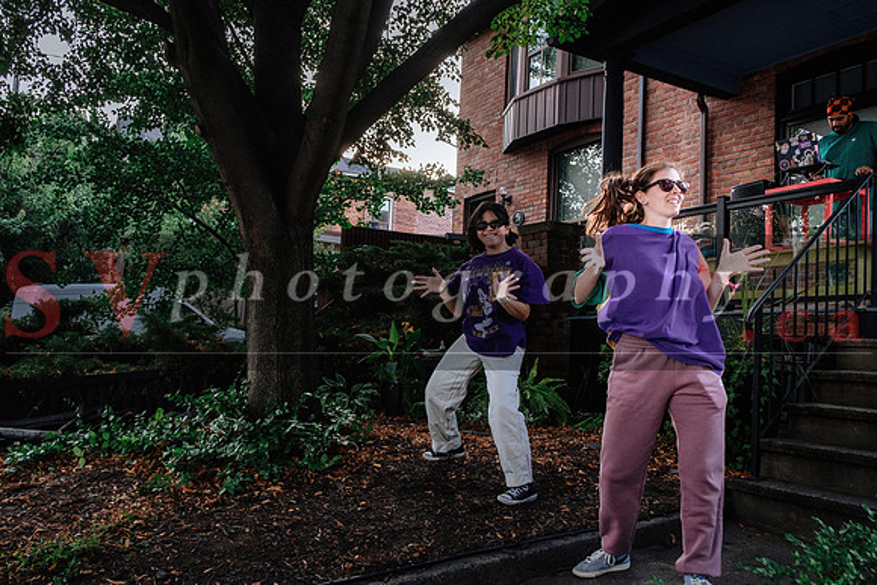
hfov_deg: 65.2
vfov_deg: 46.2
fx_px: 686
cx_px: 428
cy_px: 292
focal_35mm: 28
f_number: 3.6
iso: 800
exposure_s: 1/400
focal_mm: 18.2
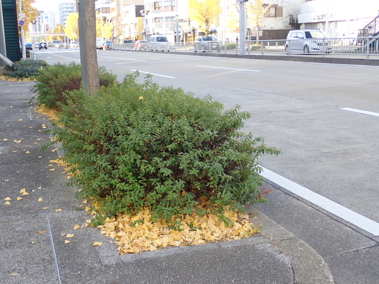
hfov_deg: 41.2
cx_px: 190
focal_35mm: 46
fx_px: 504
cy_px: 142
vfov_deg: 31.5
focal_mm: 8.41
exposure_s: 1/100
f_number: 3.1
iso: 100
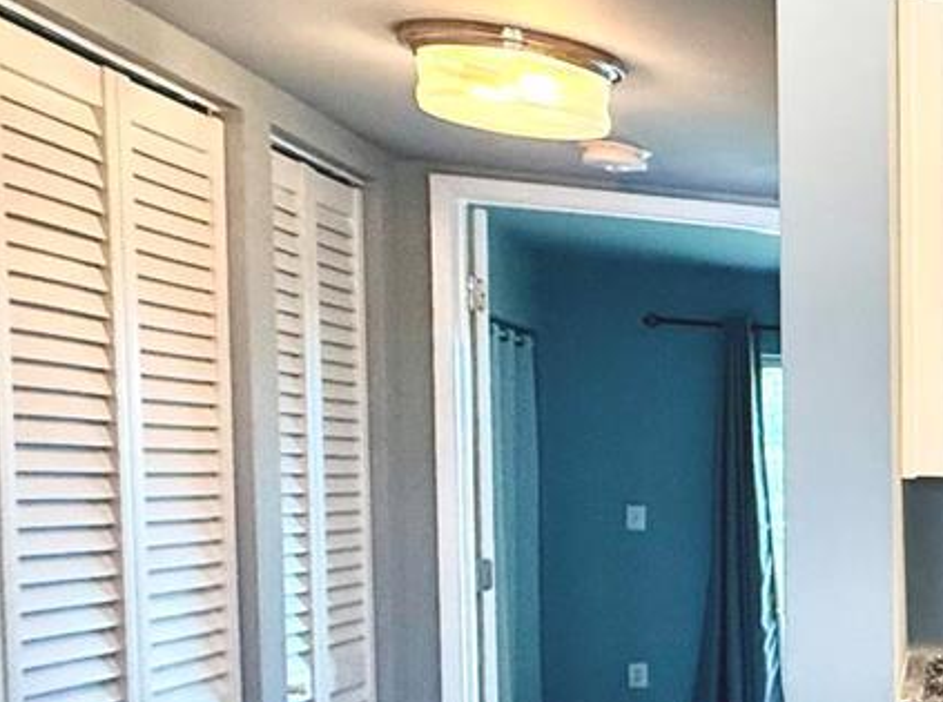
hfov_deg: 22.9
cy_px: 604
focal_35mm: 53
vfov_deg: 26.7
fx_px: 1440
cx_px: 1636
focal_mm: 2.22
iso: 250
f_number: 2.2
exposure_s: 1/60
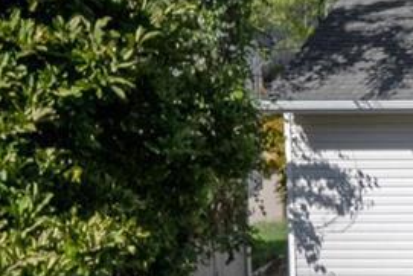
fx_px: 1561
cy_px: 169
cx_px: 730
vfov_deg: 10.1
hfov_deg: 13.6
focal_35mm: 136
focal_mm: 18
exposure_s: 1/1250
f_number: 8
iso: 400
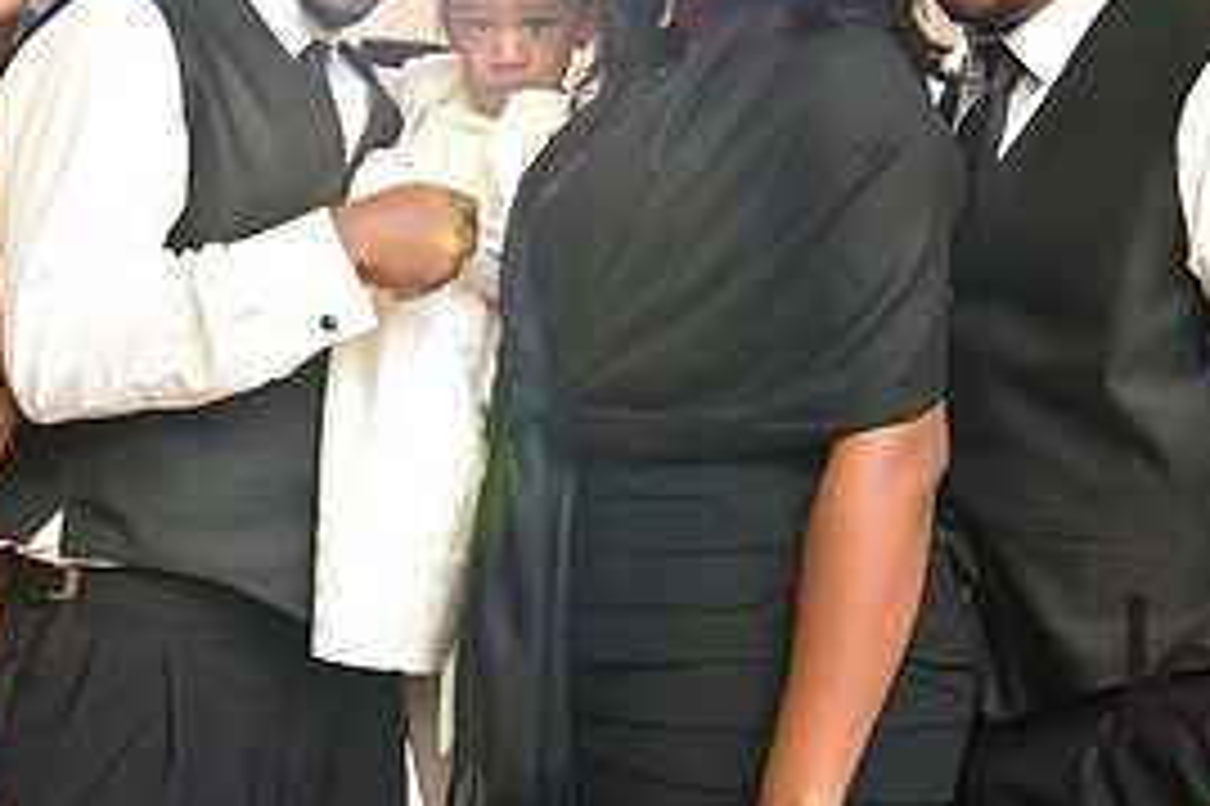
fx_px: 2318
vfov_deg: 19.2
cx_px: 459
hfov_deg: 29.2
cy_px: 32
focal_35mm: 69
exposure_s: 1/125
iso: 3200
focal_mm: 32
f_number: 3.2
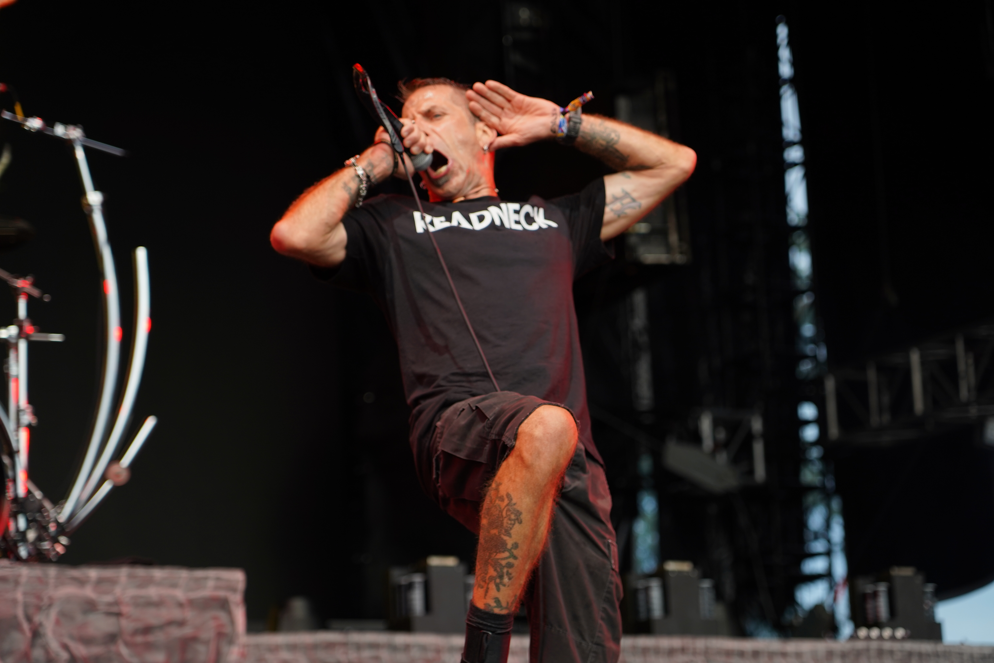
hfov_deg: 19.5
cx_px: 497
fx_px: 2899
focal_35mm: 105
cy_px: 332
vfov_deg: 13.0
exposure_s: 1/125
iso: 200
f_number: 4
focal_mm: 105
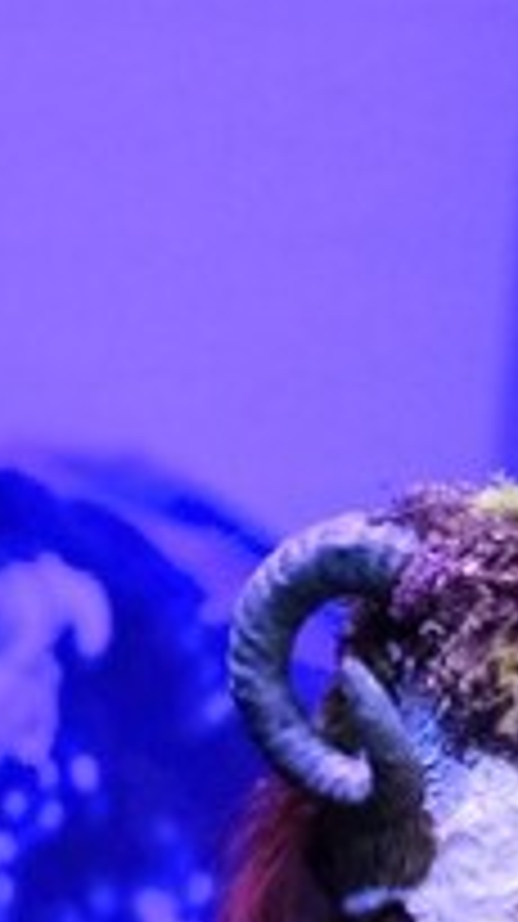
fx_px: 23637
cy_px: 1084
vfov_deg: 2.2
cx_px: 1234
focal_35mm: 966
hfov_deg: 1.3
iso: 2500
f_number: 2.8
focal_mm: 140
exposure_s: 1/600
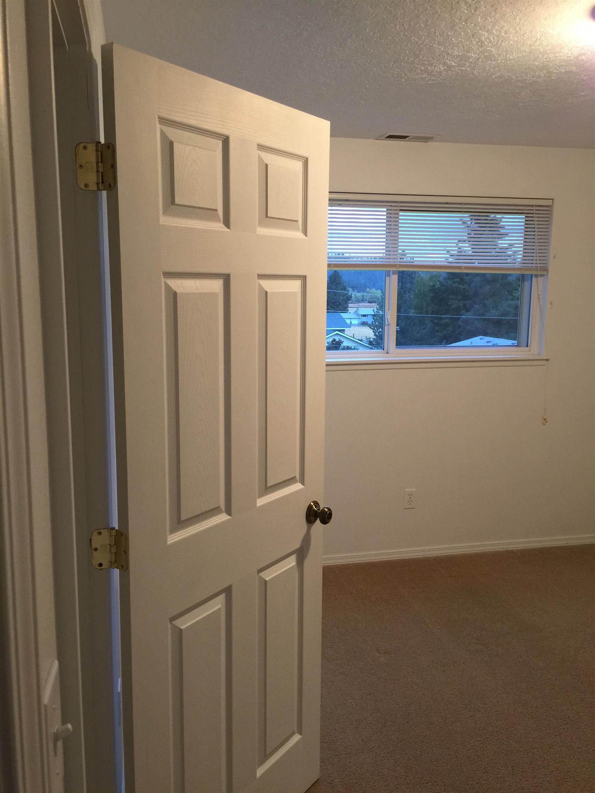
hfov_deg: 48.2
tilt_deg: -8.0
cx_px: 298
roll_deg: -0.1
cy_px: 396
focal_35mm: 29
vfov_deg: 61.7
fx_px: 665
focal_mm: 4.15
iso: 50
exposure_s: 1/15
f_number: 2.2
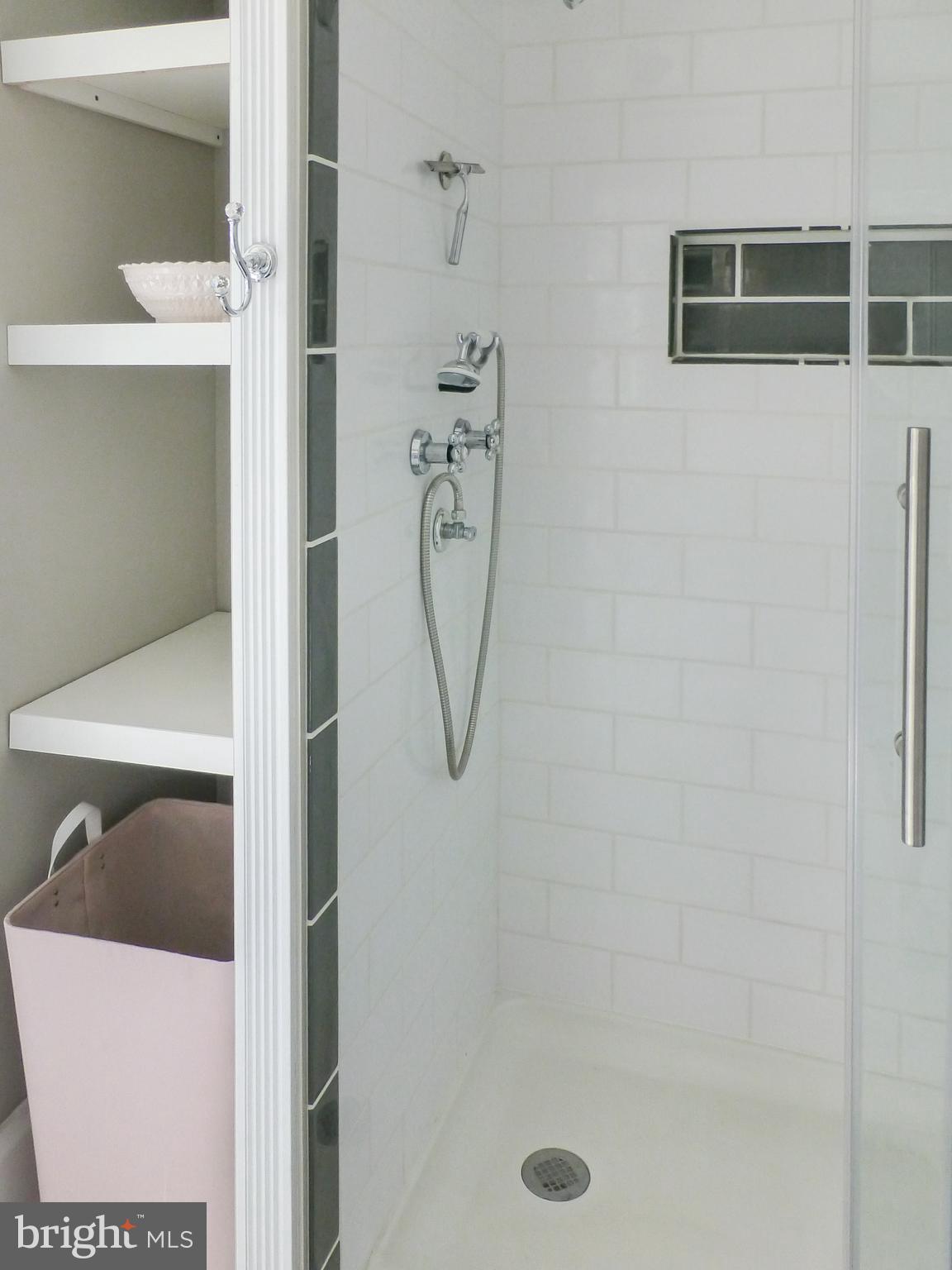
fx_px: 880
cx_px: 476
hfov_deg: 56.8
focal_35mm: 24
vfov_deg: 71.6
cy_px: 635
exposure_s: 1/100
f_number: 3.3
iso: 250
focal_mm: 4.3
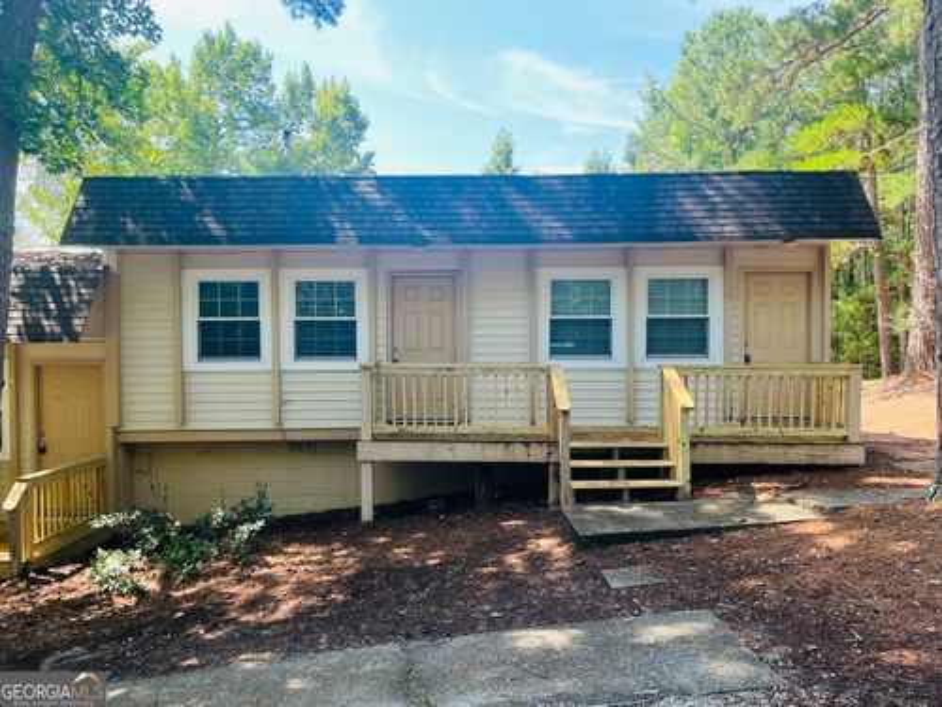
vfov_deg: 53.1
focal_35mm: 26
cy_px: 354
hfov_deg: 67.3
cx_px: 471
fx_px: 708
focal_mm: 5.1
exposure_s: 1/309
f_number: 1.6
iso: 50
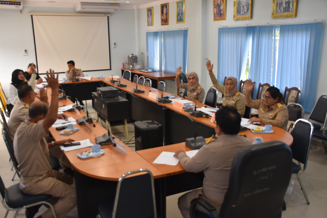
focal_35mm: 34
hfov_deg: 55.1
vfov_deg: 38.4
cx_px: 164
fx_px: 313
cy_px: 109
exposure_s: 1/60
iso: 560
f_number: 4
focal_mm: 23
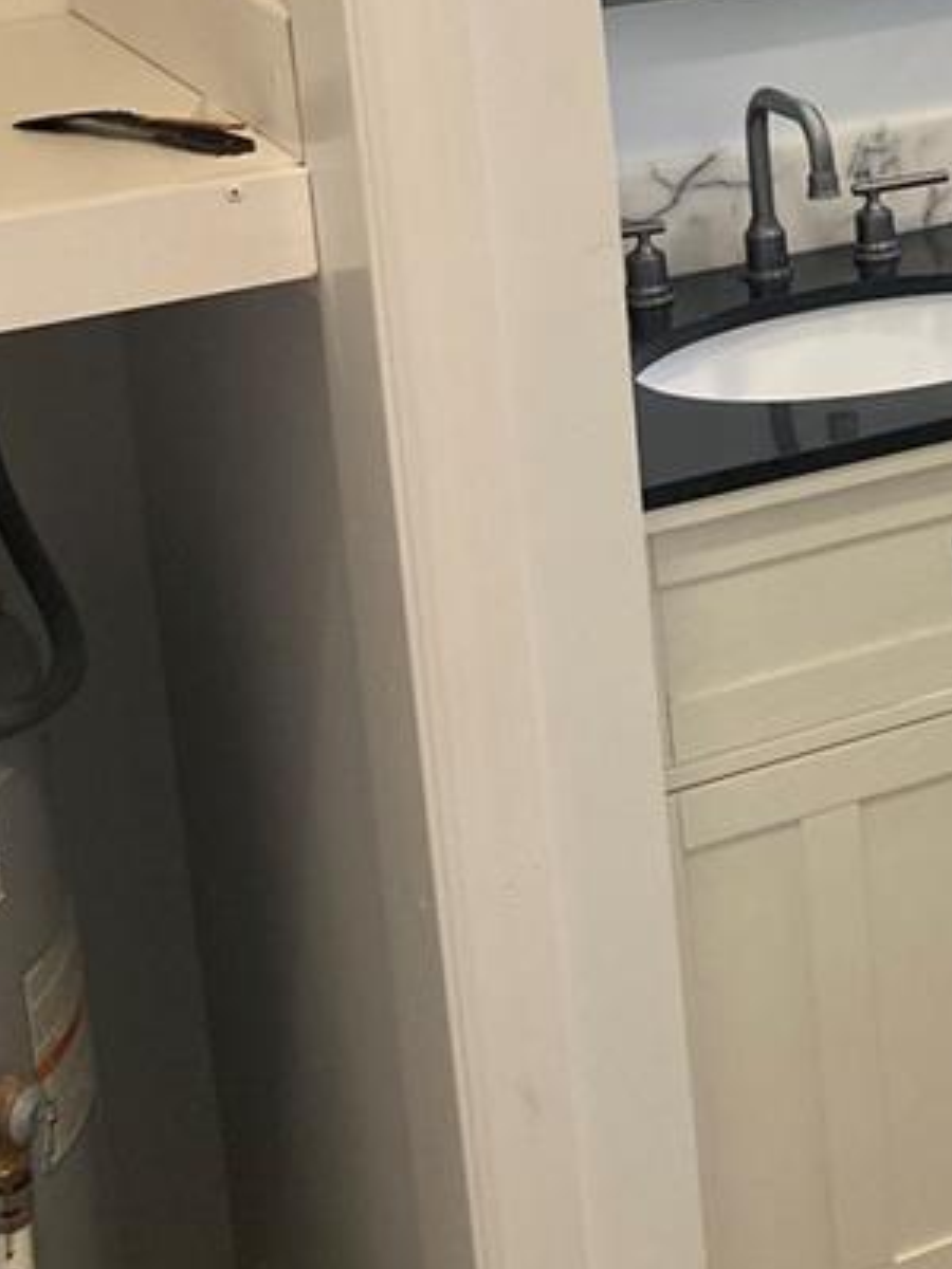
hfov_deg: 16.3
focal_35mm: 84
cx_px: 1365
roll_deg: +2.1
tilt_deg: -11.6
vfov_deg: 22.7
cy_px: 133
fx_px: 3080
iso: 50
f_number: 1.8
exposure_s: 1/60
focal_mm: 3.99
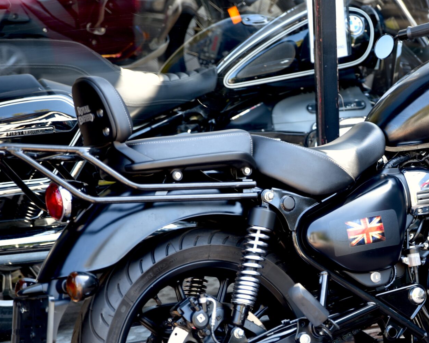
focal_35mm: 135
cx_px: 384
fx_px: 1714
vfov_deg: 11.4
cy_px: 210
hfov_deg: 14.1
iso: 100
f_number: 2.8
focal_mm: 70
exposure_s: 1/50
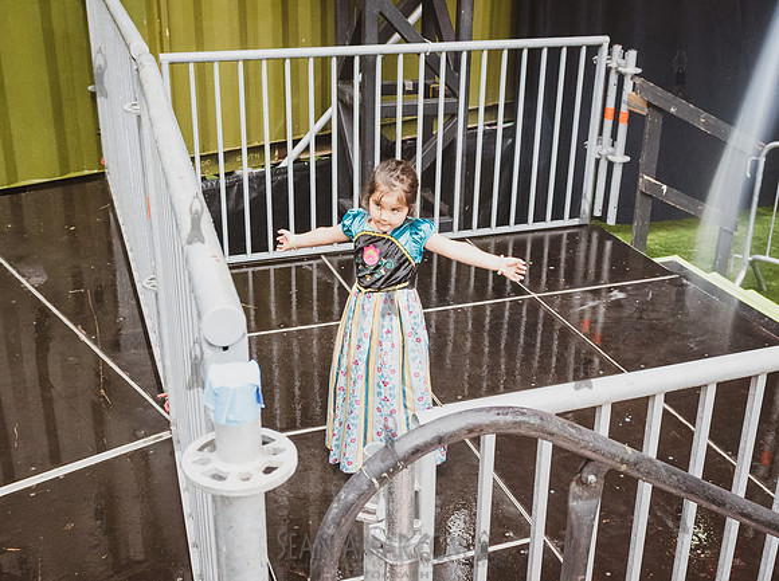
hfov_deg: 44.0
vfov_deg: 33.6
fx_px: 964
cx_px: 396
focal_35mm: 43
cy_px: 300
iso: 3200
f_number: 4.5
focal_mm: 24
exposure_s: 1/320
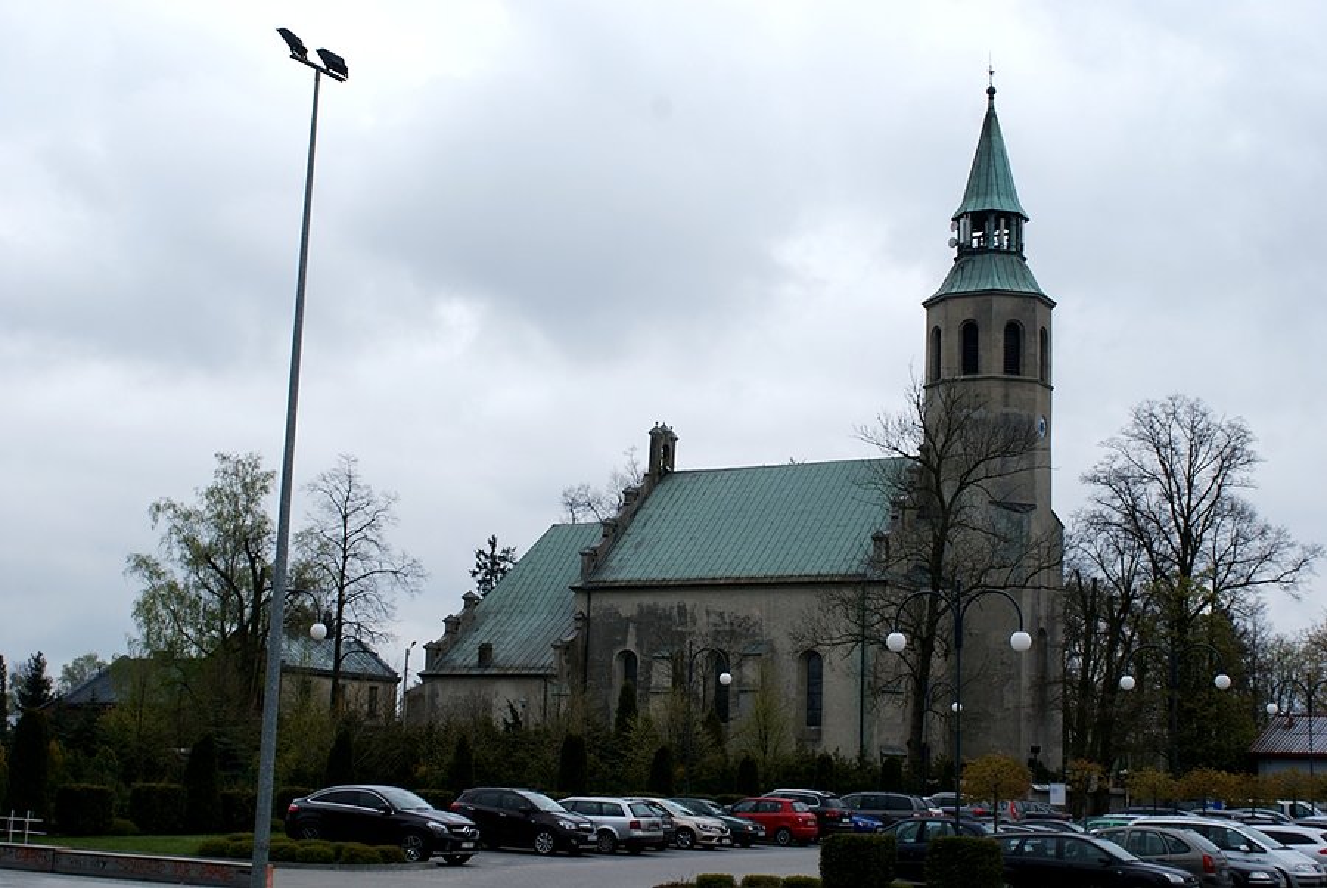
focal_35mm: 52
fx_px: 1937
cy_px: 444
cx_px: 664
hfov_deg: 37.8
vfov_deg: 25.8
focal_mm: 35
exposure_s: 1/250
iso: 100
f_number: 9
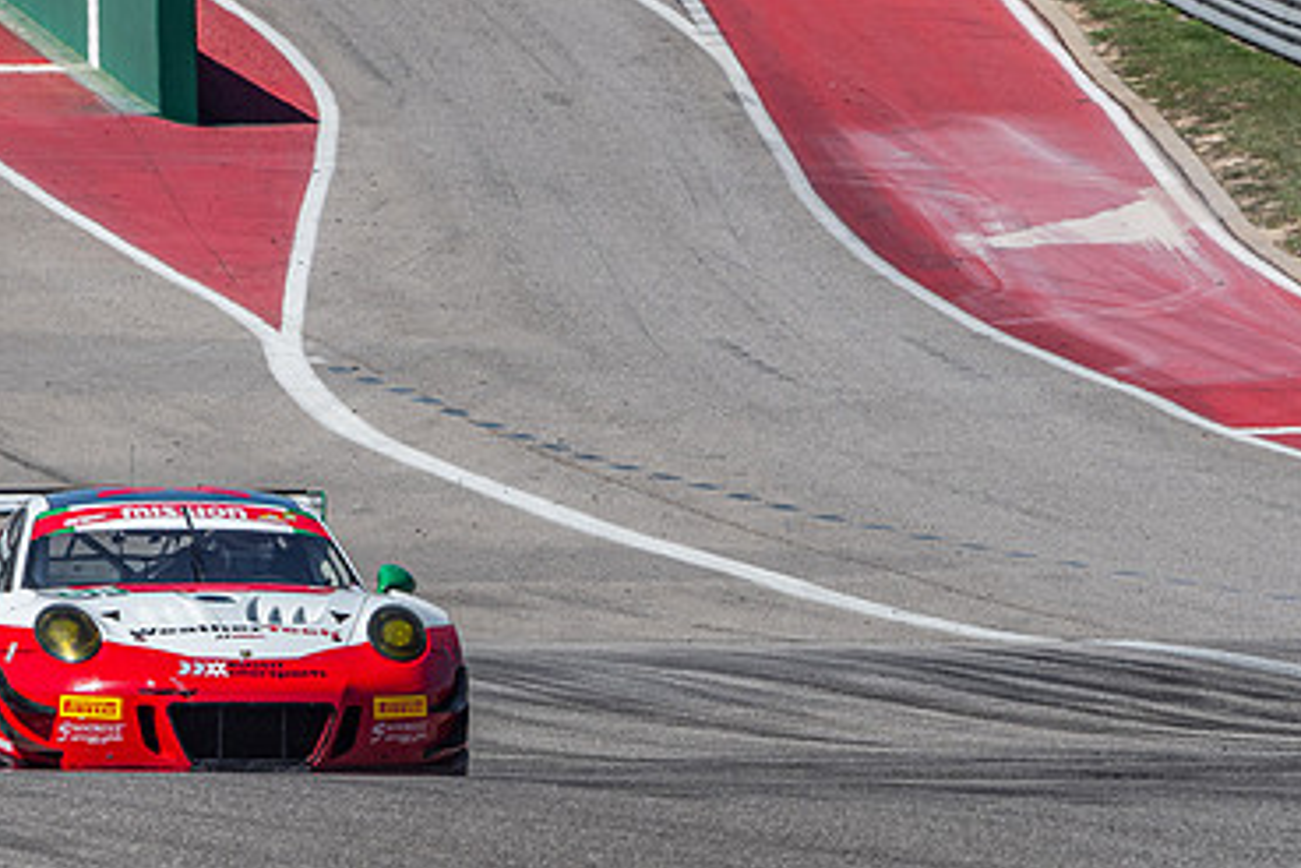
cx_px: 307
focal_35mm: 983
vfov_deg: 1.4
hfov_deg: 2.1
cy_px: 595
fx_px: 35522
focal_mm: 300
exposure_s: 1/1250
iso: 200
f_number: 8
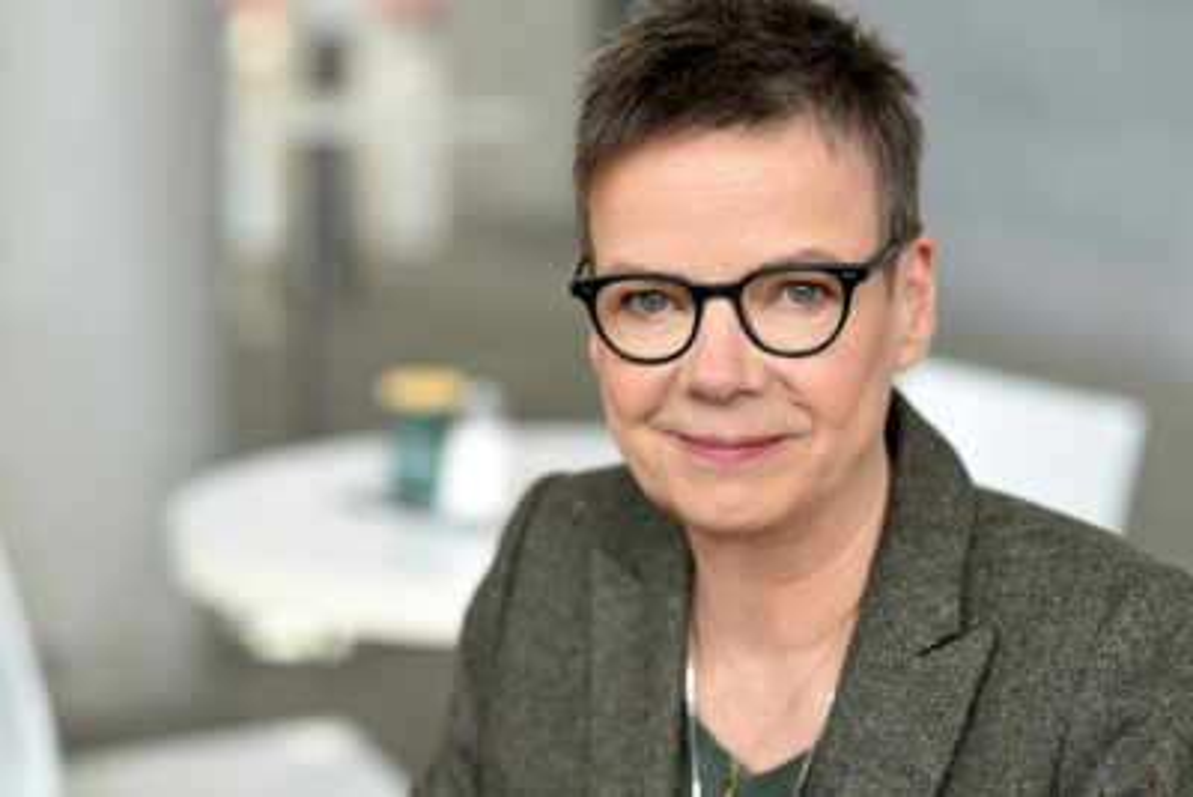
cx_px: 596
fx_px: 2818
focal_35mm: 85
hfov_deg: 23.9
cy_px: 398
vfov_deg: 16.1
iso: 100
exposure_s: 1/80
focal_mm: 85
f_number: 3.2
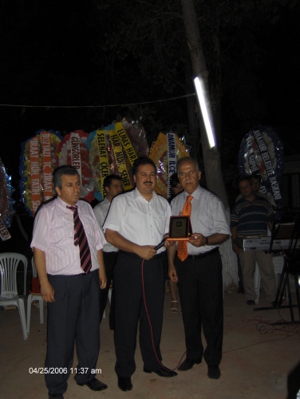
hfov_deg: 40.8
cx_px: 150
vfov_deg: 52.6
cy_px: 200
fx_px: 404
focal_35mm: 35
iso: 100
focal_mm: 7.5
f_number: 2.8
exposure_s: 1/60
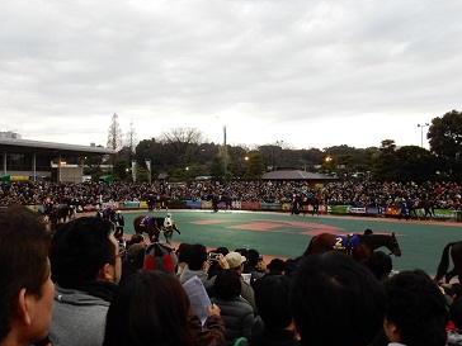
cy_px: 179
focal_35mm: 33
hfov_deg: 55.2
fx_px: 440
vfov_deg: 42.9
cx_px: 201
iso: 400
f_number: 3.7
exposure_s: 1/200
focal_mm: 4.5
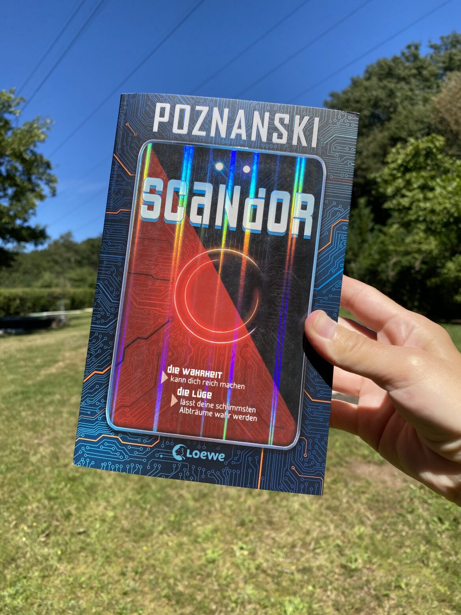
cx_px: 230
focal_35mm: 26
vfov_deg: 67.3
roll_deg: +2.2
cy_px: 308
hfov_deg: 53.1
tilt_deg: +1.3
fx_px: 462
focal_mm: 4.25
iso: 32
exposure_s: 1/2625
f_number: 1.8
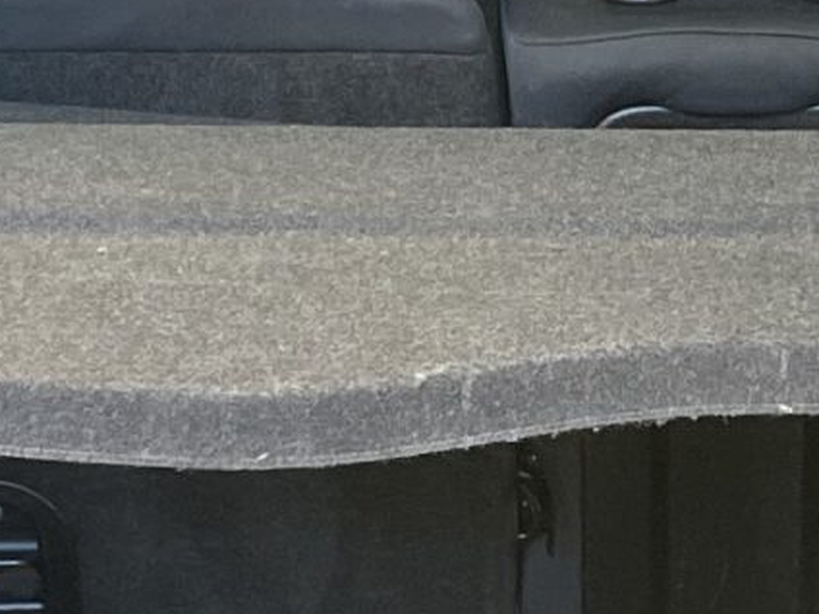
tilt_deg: -16.1
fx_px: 3715
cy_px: 373
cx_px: 807
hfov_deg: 12.4
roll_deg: -1.5
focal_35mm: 157
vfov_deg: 9.5
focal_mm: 4.2
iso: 100
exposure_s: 1/121
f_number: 1.6
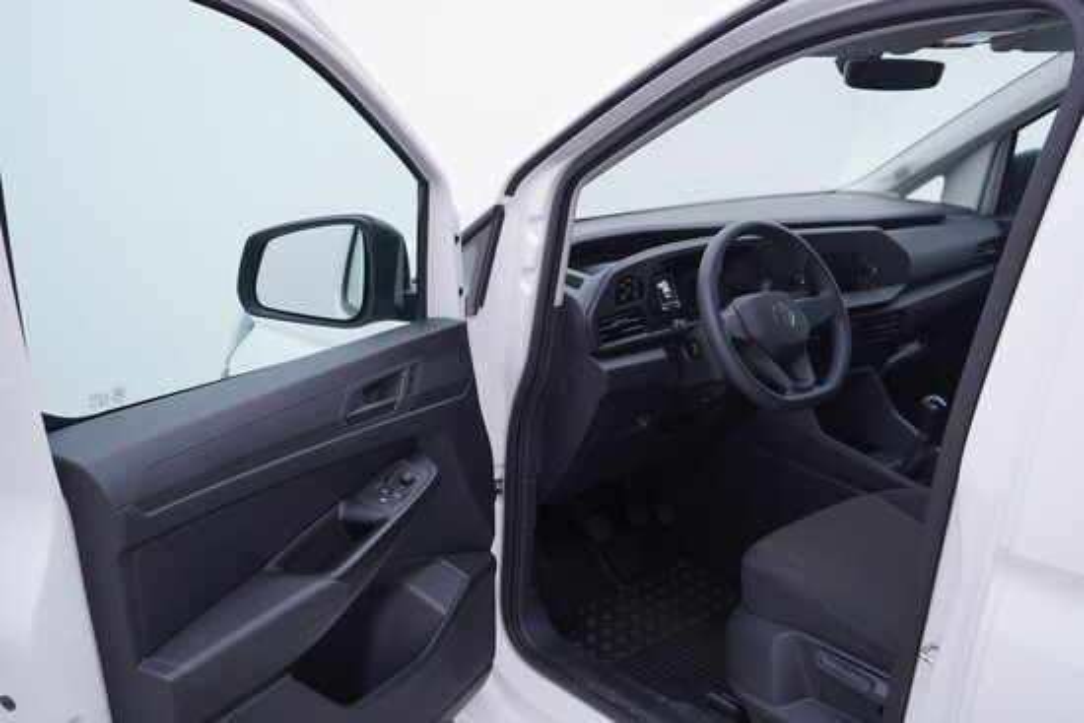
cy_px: 362
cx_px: 542
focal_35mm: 36
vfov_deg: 36.9
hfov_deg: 53.1
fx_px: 1084
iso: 125
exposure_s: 1/60
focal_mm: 24
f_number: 3.5
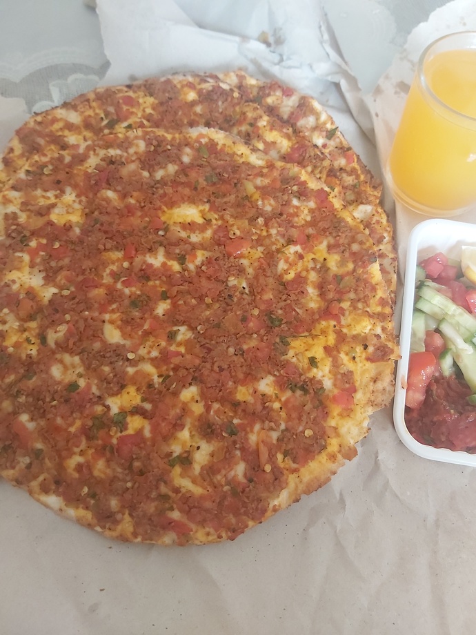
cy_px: 318
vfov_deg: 67.3
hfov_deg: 53.1
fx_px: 477
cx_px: 238
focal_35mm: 26
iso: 250
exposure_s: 1/33
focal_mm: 3.92
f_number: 1.7
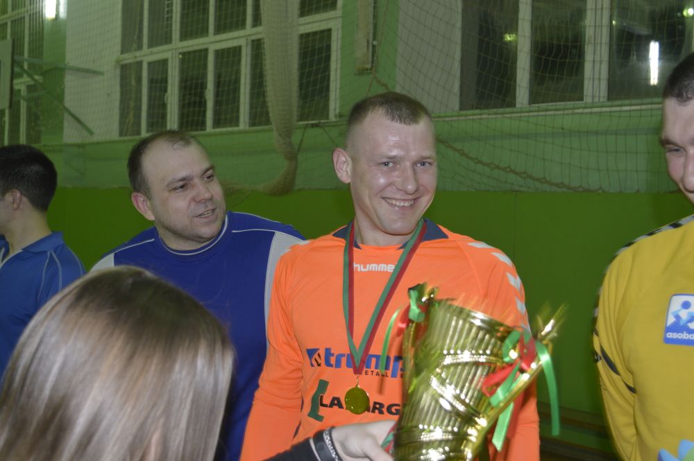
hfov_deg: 46.4
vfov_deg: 31.8
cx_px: 347
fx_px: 809
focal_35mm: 42
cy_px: 230
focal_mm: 28
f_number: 4.5
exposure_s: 1/15
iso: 450
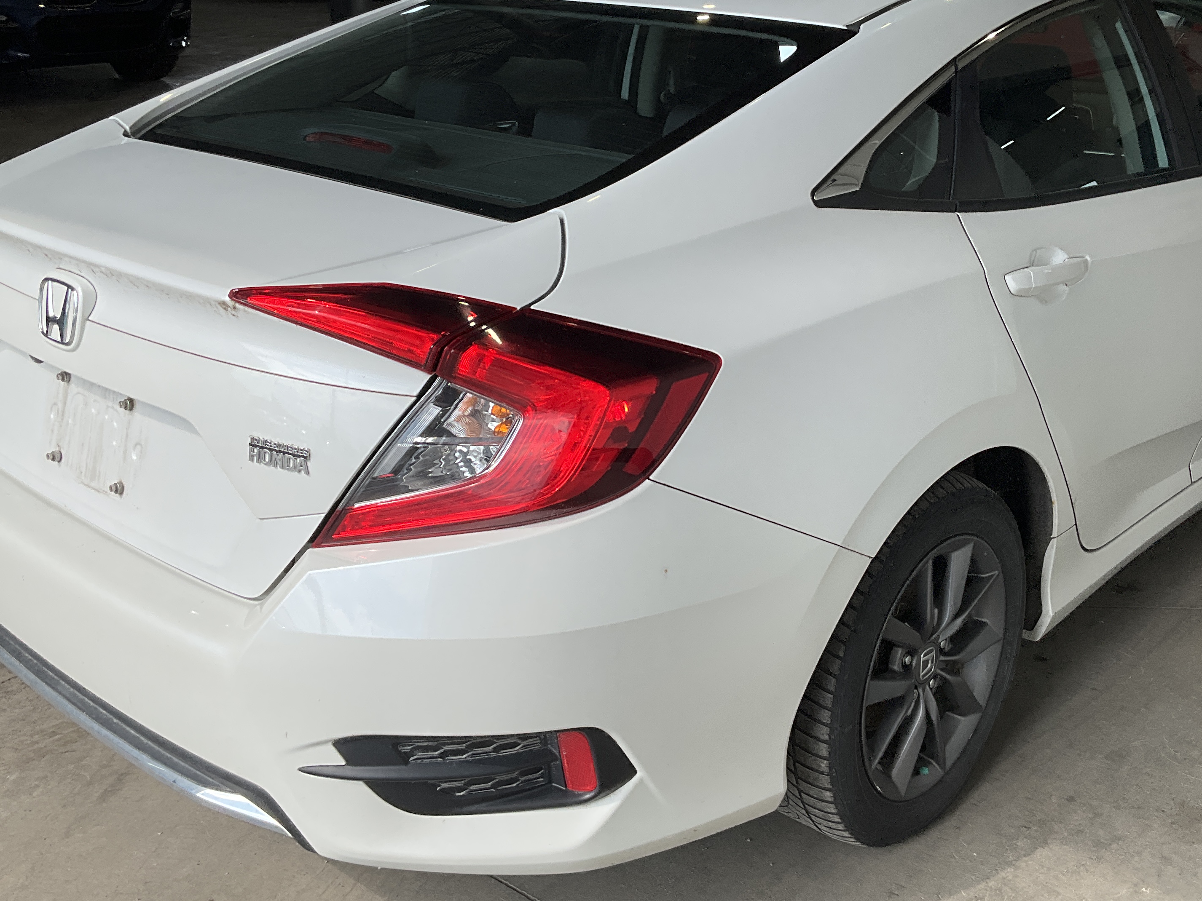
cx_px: 675
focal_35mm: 41
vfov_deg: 35.0
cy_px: 358
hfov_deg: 45.7
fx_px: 1424
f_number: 1.8
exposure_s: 1/627
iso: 25
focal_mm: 3
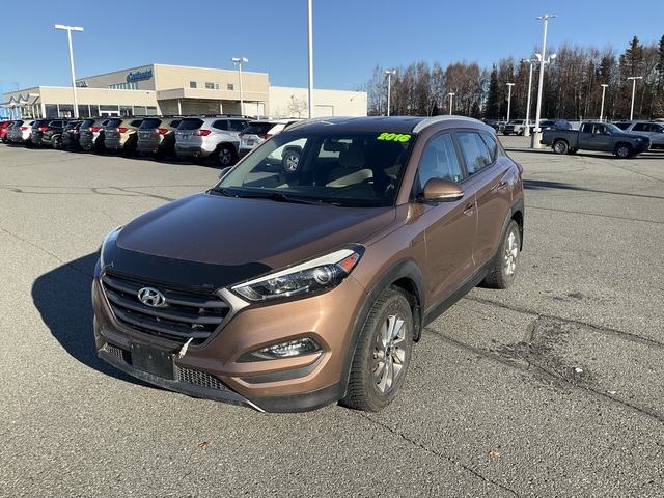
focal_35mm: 29
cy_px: 249
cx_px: 332
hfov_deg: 61.7
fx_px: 556
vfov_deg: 48.2
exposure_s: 1/1412
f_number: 1.8
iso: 25
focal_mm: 3
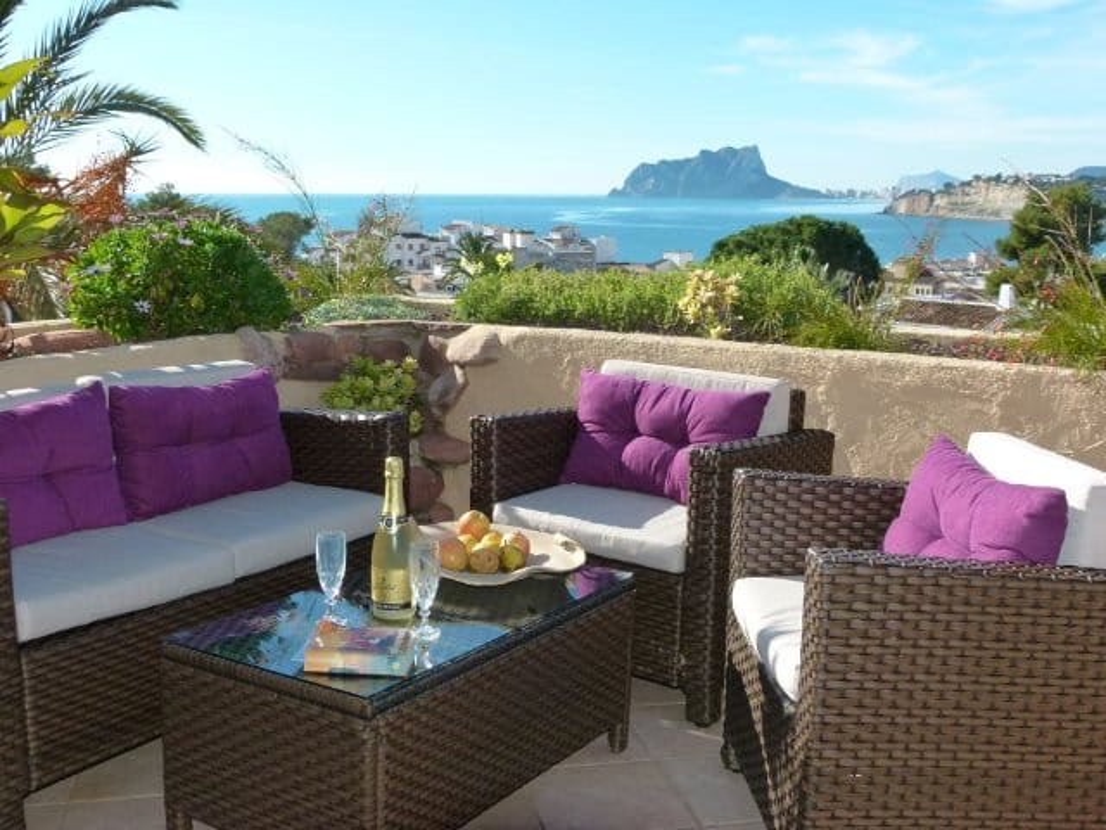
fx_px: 1278
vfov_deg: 36.0
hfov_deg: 46.8
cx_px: 553
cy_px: 415
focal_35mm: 40
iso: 160
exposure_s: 1/640
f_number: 4
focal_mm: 7.3
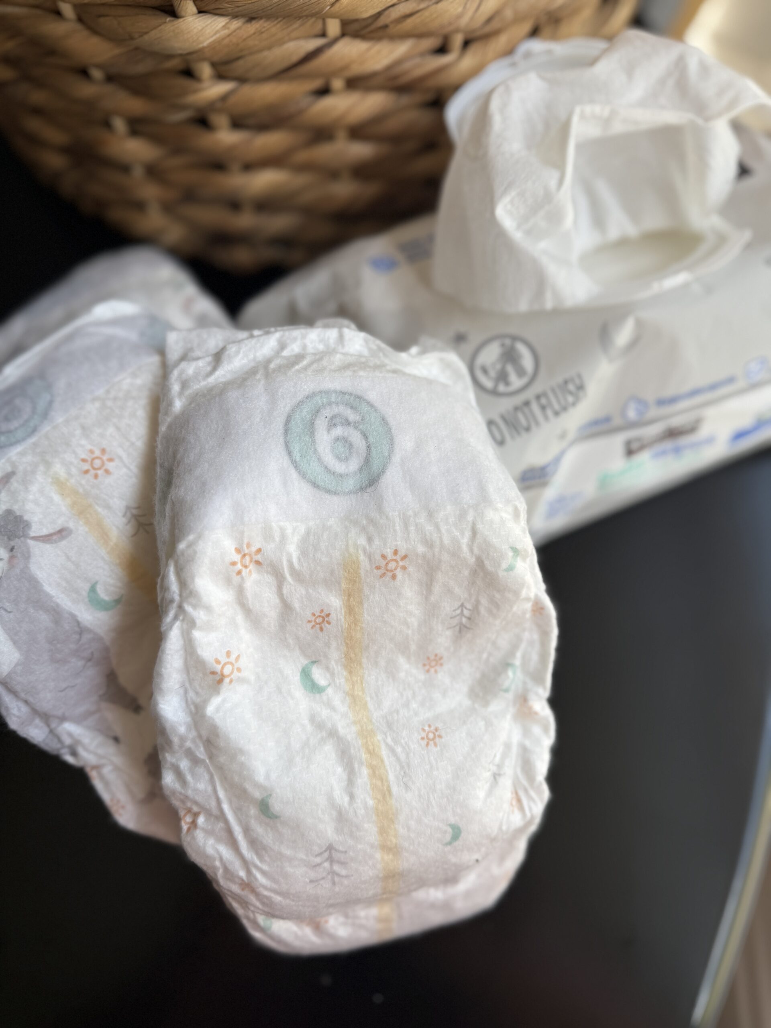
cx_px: 386
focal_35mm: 24
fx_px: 713
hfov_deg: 56.8
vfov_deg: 71.6
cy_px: 514
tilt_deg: -73.6
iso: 64
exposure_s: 1/260
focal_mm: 6.76
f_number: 1.78
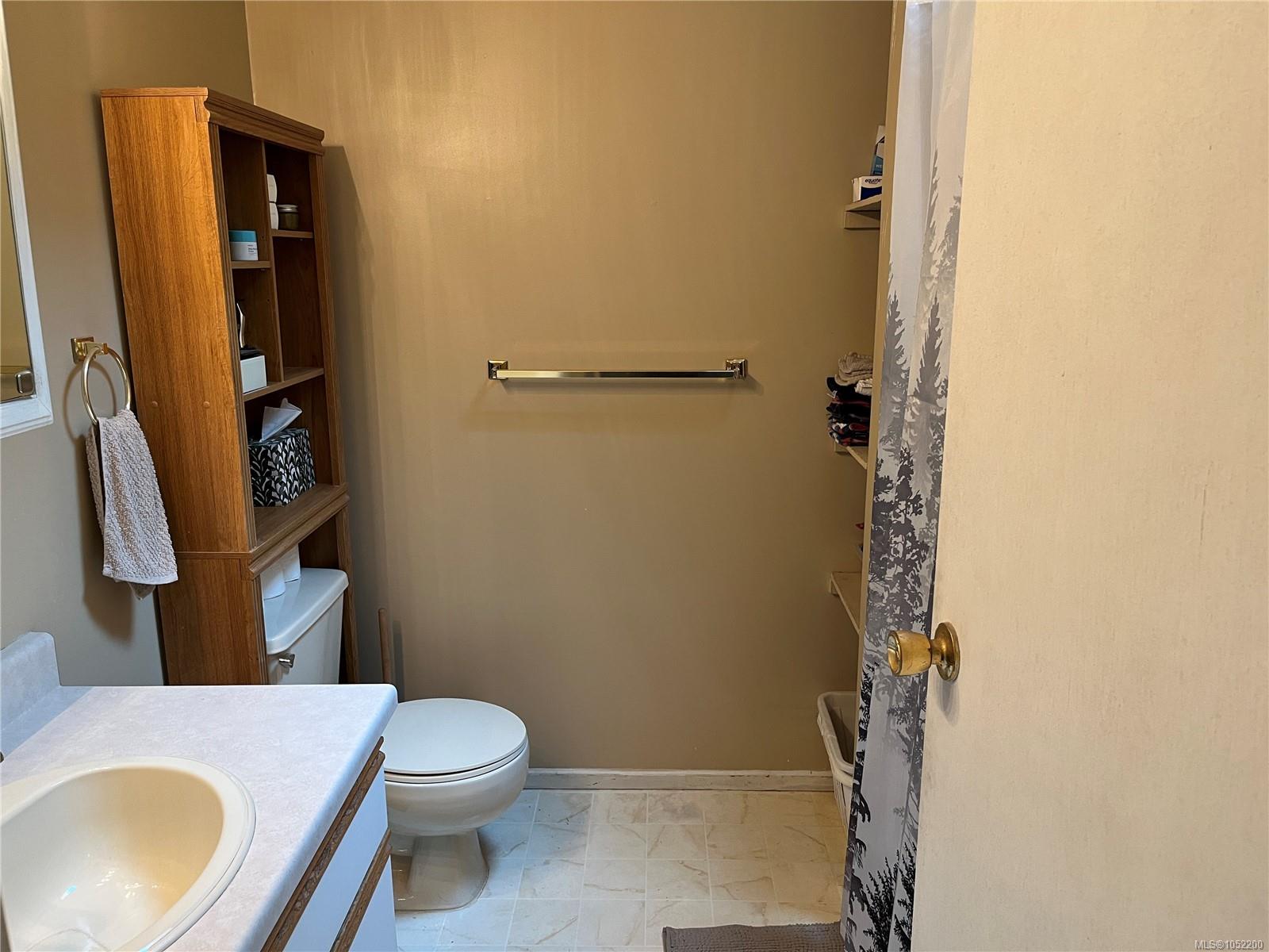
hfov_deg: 67.3
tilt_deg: -13.1
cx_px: 634
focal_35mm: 26
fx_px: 953
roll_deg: +1.2
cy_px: 476
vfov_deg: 53.1
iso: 125
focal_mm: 5.1
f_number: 1.6
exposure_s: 1/60
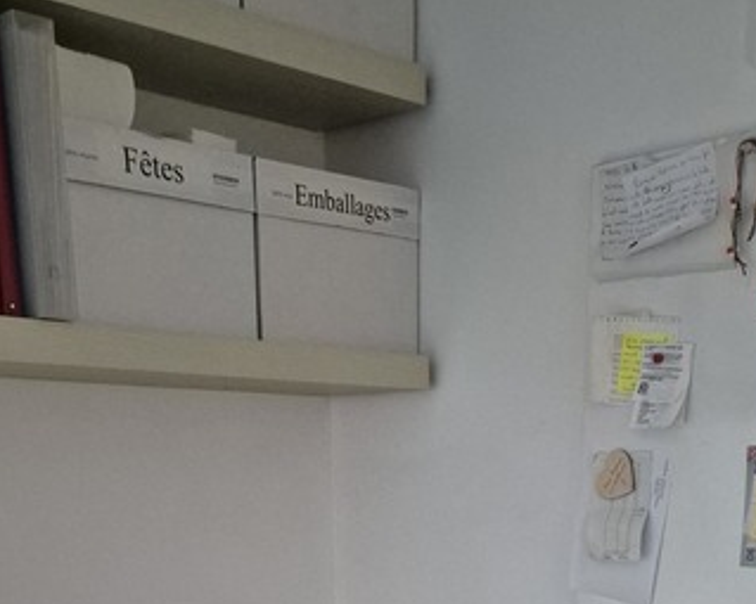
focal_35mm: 54
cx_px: 431
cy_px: 808
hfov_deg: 34.7
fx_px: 1208
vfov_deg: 24.2
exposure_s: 1/100
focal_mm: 5.4
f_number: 1.8
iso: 2500
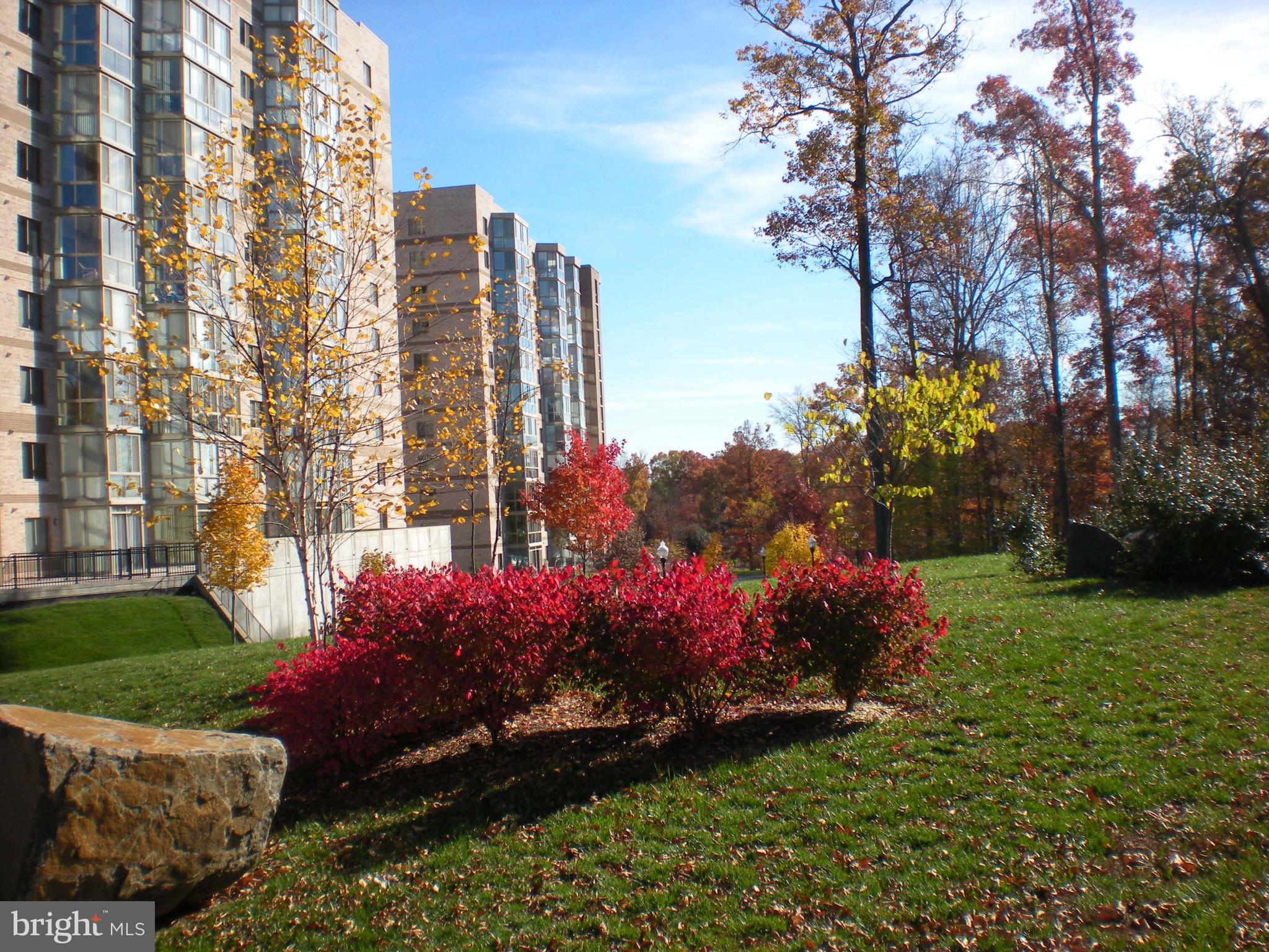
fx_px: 1393
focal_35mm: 38
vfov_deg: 37.7
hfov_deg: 49.0
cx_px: 634
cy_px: 476
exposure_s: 1/336
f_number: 4.6
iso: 64
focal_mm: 6.3
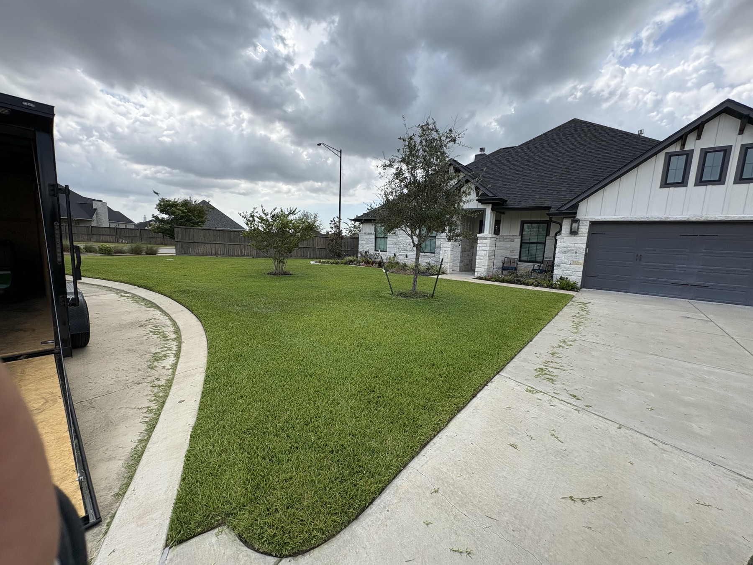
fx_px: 305
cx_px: 376
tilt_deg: -7.6
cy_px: 282
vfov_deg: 85.7
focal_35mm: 14
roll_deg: -2.7
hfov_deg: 102.1
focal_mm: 2.22
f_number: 2.2
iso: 64
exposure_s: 1/1063
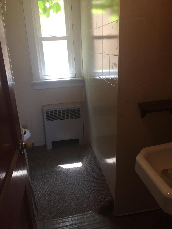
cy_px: 114
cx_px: 86
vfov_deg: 61.7
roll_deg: +3.1
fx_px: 192
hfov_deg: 48.2
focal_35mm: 29
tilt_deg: -19.1
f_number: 2.2
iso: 32
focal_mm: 4.15
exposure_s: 1/40
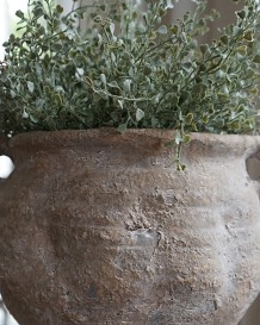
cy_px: 299
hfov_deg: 23.1
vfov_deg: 27.6
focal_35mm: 66
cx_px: 146
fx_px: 636
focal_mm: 32
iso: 500
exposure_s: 1/160
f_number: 4
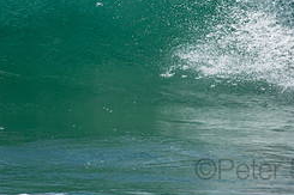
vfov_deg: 1.0
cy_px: -29
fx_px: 11613
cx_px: 288
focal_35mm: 1423
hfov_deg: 1.5
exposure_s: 1/2000
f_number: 5.6
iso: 280
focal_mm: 400
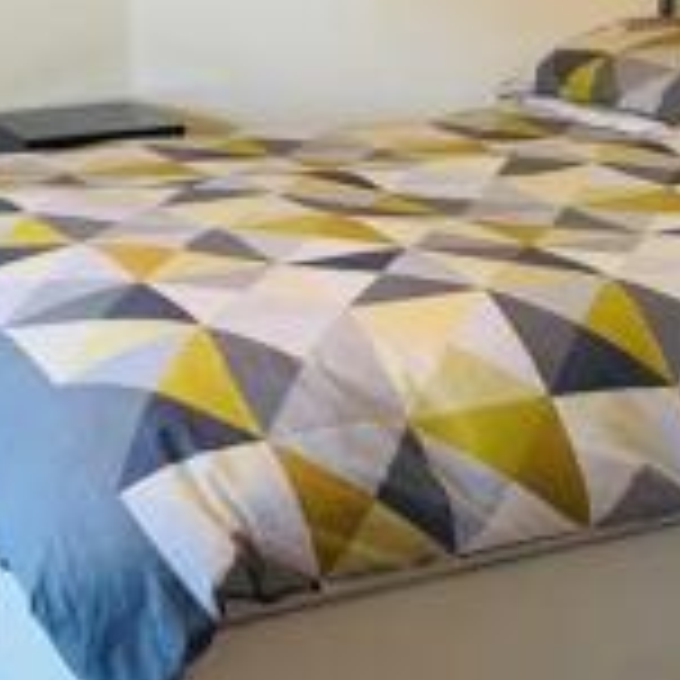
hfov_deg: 19.5
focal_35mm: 89
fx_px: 1978
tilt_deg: -13.5
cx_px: 317
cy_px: 259
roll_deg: +1.1
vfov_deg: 19.5
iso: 320
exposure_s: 1/33
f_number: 1.8
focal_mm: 4.25
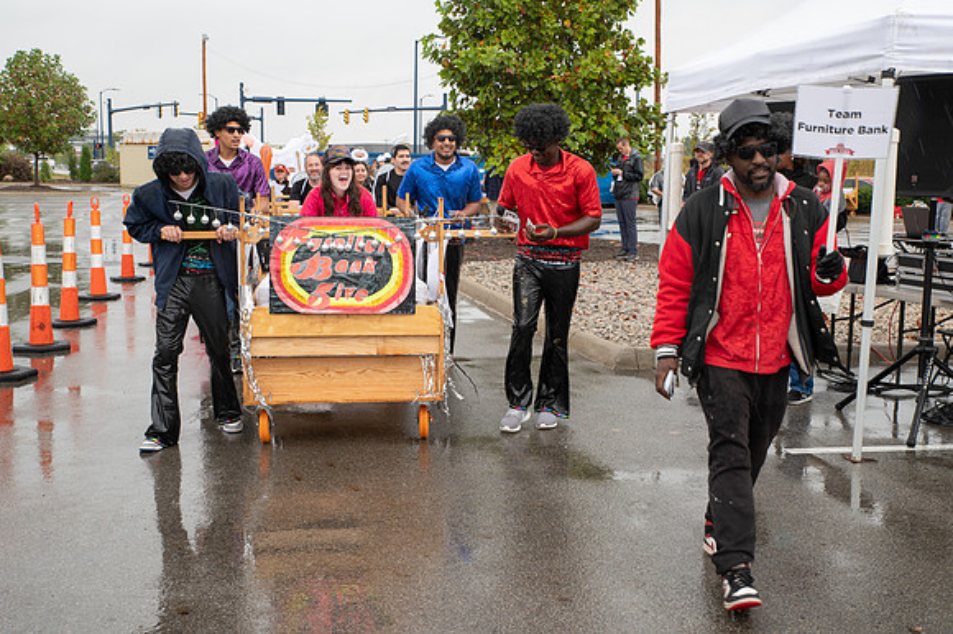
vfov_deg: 30.8
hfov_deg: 45.0
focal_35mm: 43
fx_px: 1150
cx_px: 476
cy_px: 317
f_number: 7.1
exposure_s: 1/200
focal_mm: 42
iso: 400
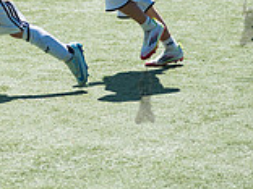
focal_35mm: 307
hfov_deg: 6.4
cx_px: -65
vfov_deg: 4.8
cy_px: 17
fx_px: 2244
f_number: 4
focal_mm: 86
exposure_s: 1/1250
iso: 200
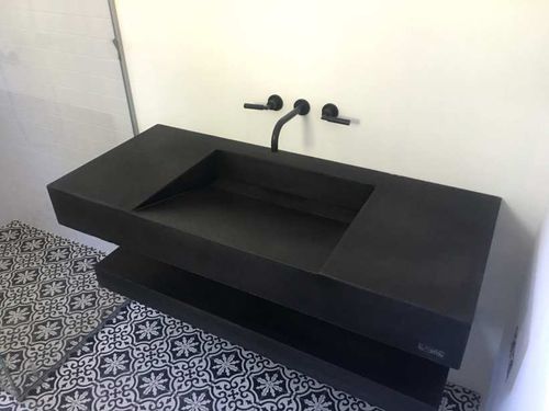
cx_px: 274
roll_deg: +0.5
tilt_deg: -32.5
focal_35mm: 29
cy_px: 206
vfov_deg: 48.2
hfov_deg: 61.7
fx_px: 460
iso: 100
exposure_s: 1/8
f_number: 2.2
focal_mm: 4.15
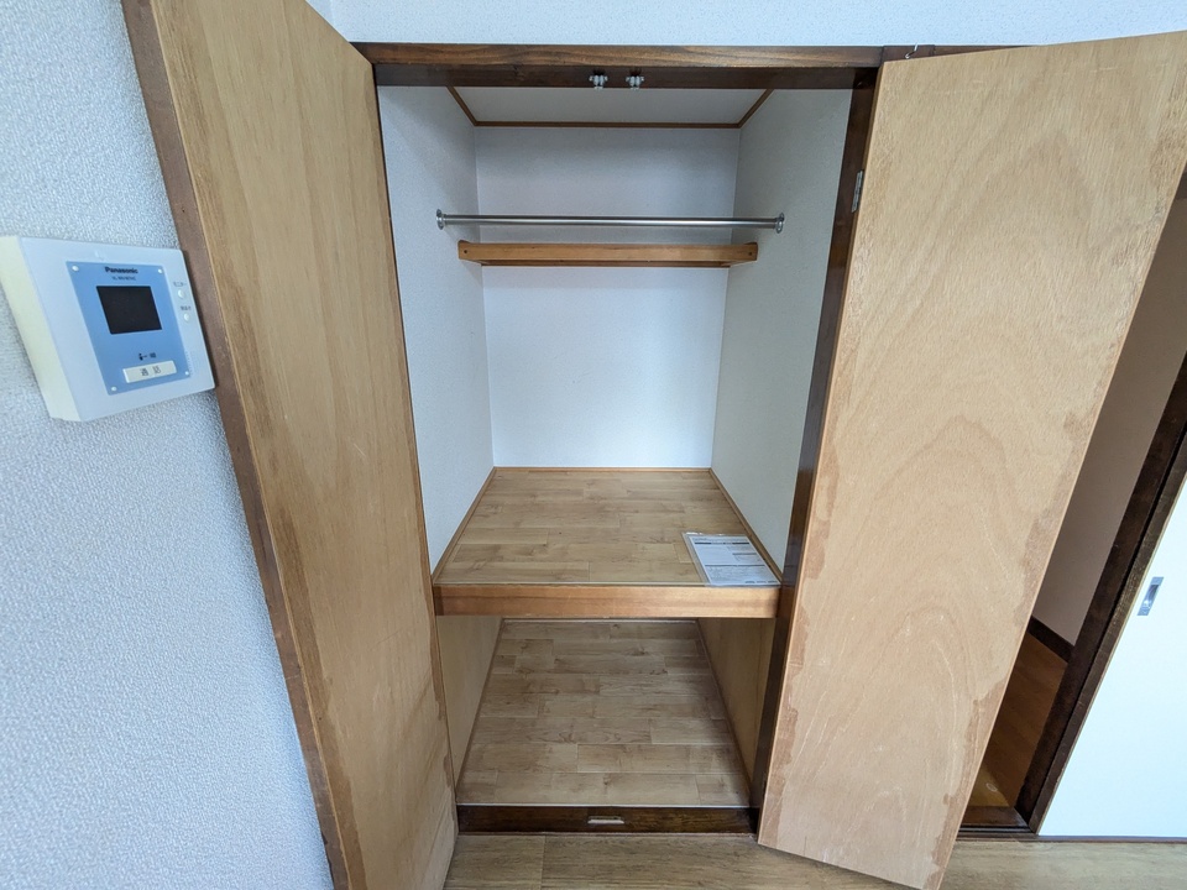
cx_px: 594
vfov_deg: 85.7
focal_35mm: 14
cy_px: 445
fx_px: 480
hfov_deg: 102.1
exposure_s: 1/60
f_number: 2.2
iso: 380
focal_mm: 1.83
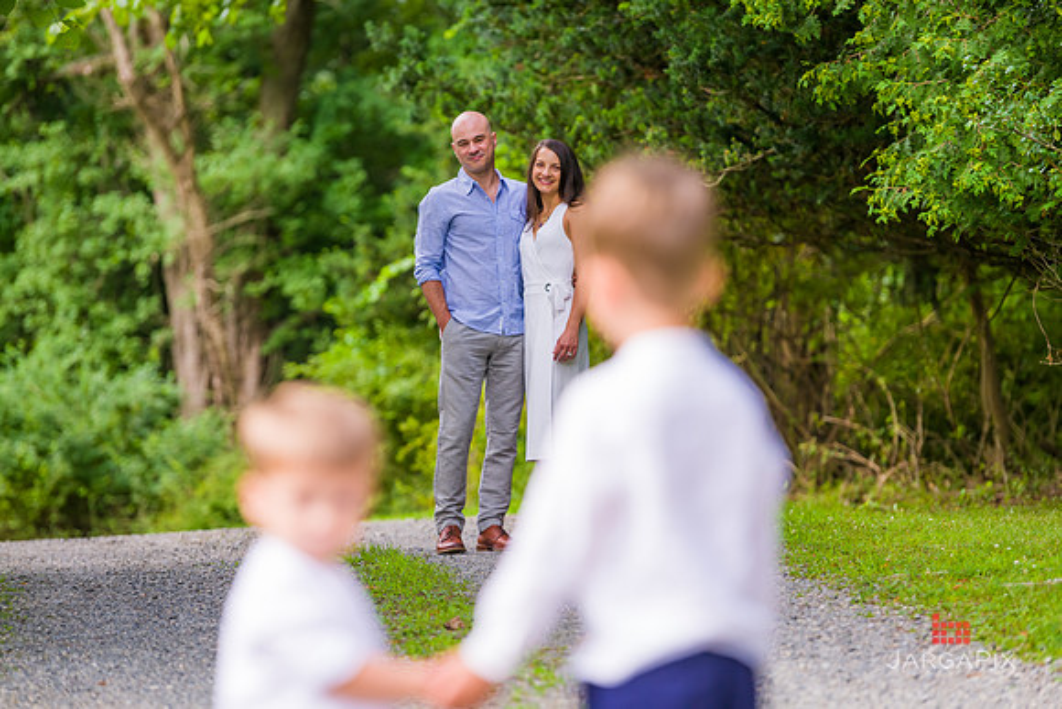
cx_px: 531
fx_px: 5311
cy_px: 354
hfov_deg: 11.4
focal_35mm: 180
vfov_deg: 7.6
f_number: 4
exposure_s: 1/640
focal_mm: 180
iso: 200
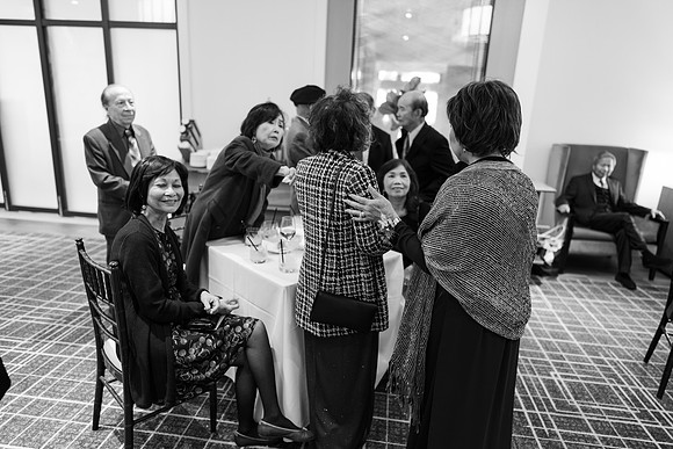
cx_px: 336
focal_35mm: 24
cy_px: 224
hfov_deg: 73.7
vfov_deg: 53.2
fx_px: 449
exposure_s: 1/30
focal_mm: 24
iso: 400
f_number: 1.4
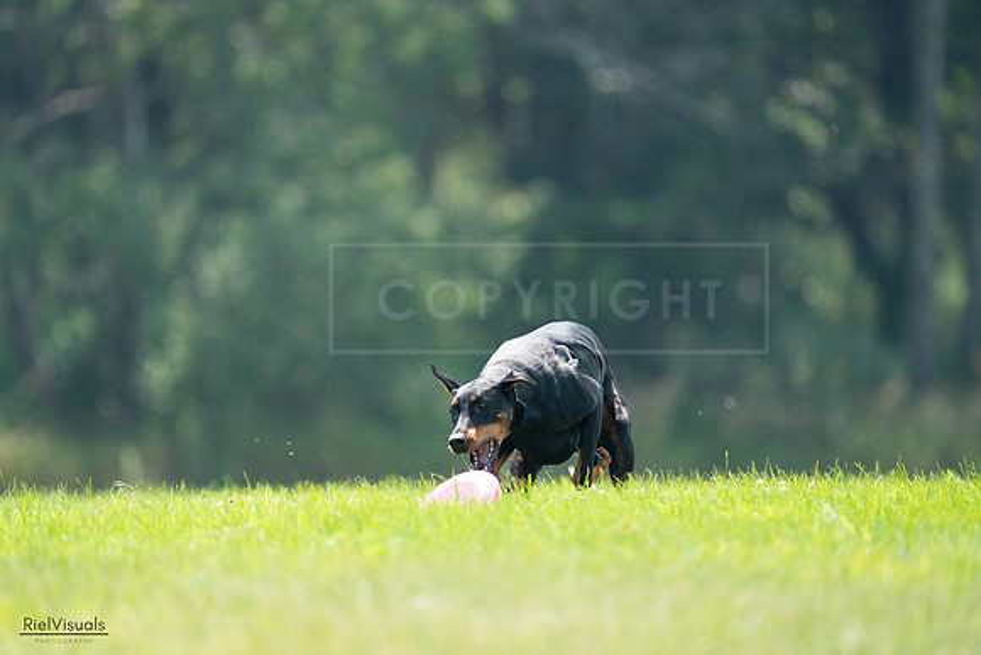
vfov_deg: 2.3
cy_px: 328
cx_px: 490
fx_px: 16353
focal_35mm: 600
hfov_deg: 3.4
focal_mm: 600
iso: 4000
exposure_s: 1/4000
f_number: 6.3
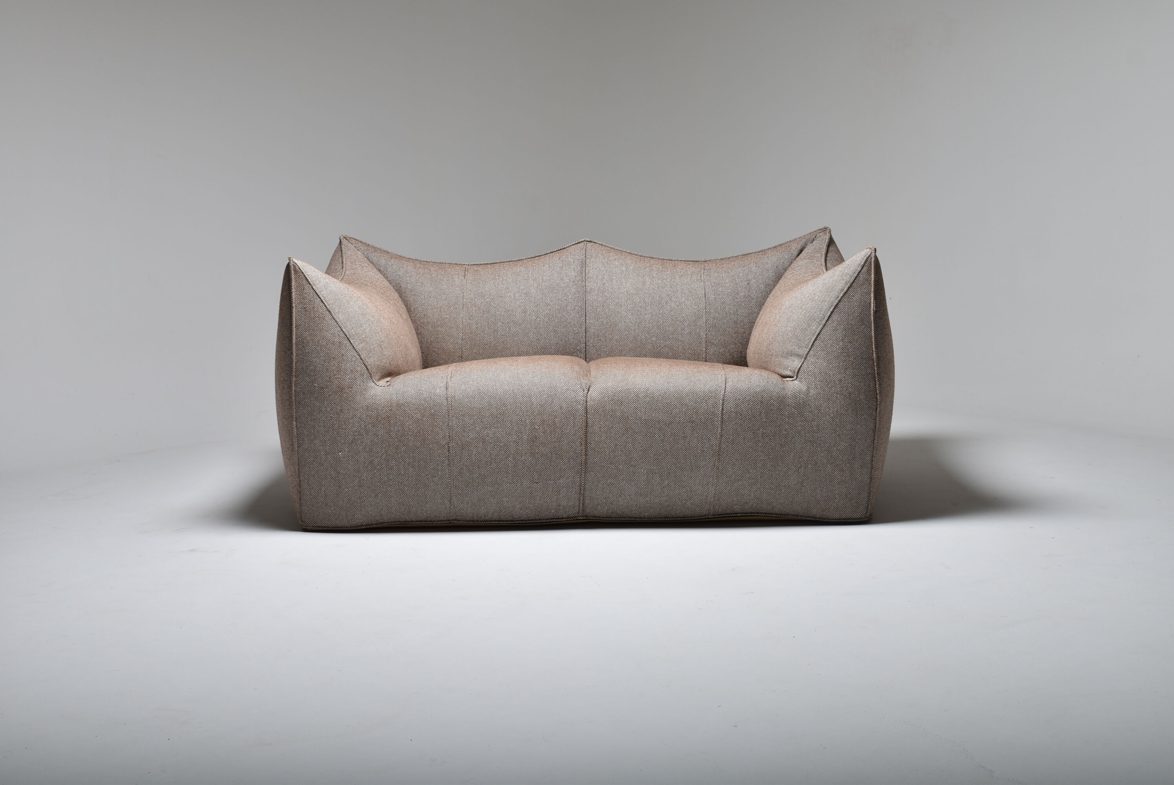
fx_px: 1762
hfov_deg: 36.8
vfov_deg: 25.1
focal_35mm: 54
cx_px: 587
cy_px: 392
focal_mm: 36
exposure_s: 1/200
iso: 100
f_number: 9
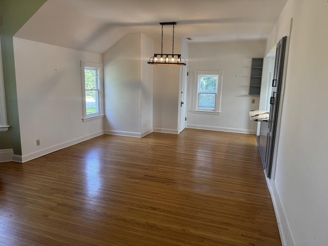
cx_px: 164
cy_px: 123
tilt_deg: -9.3
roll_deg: -1.1
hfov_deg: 71.6
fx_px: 227
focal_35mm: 24
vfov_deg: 56.8
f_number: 1.78
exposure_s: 1/120
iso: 100
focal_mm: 6.76
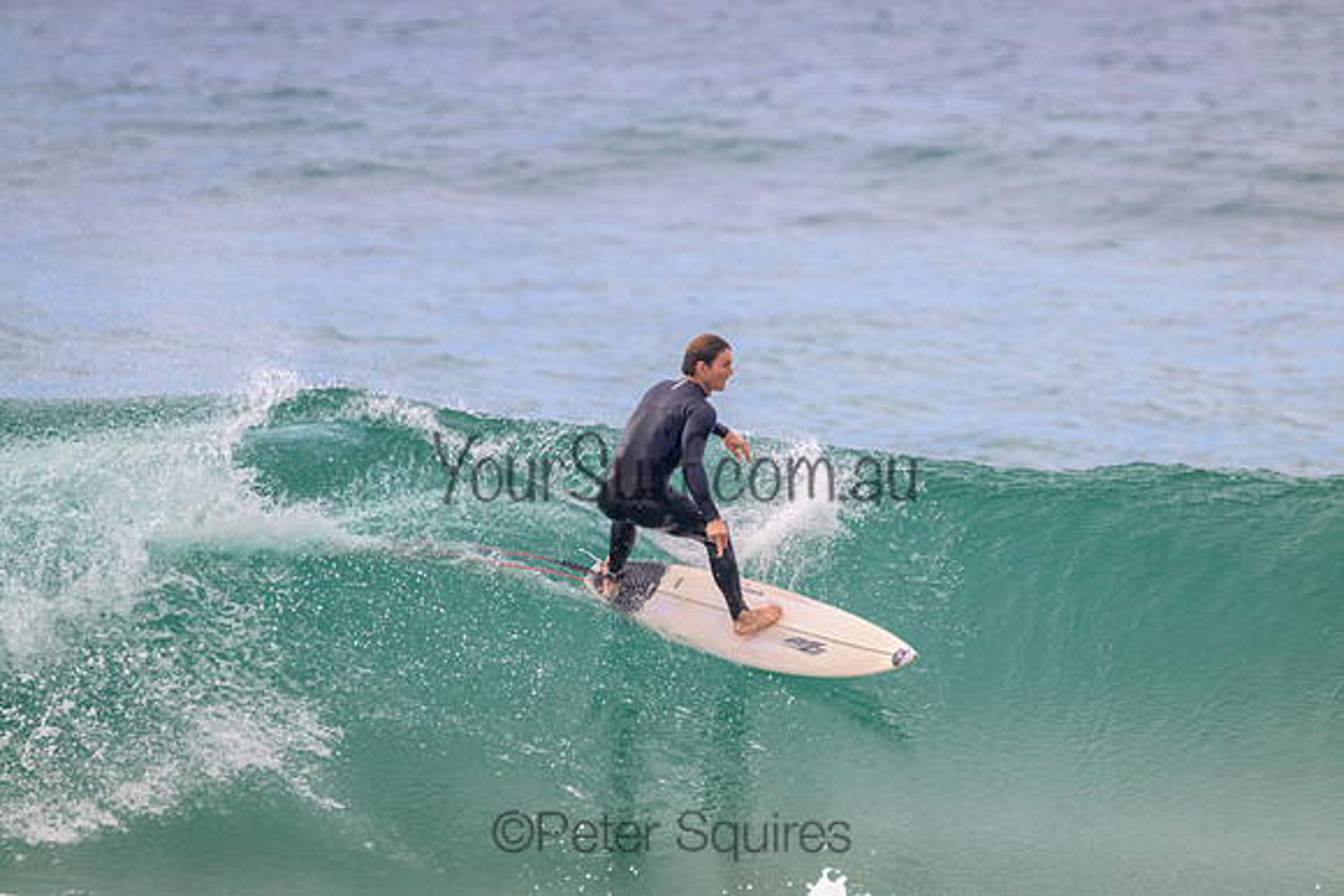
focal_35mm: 800
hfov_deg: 2.6
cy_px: 448
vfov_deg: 1.7
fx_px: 29872
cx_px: 672
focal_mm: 800
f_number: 11
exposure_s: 1/2000
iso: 1400
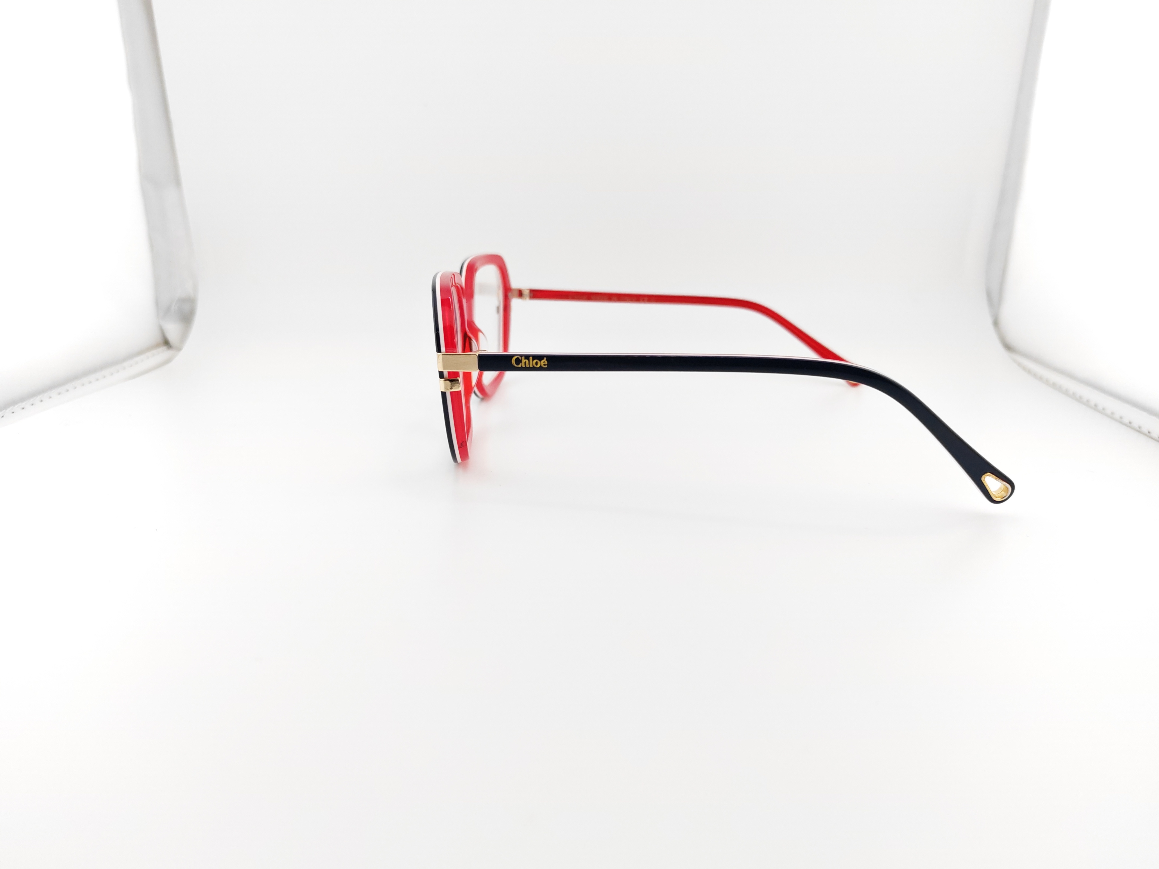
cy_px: 434
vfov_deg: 56.8
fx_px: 804
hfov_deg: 71.6
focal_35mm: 24
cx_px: 580
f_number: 1.9
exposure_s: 1/400
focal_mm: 6.12
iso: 1000
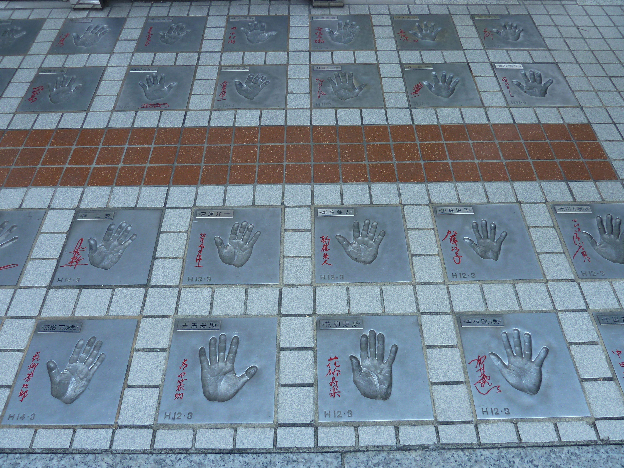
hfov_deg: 69.4
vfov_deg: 54.9
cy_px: 234
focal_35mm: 25
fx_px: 451
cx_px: 312
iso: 80
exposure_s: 1/100
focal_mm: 4.1
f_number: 3.3
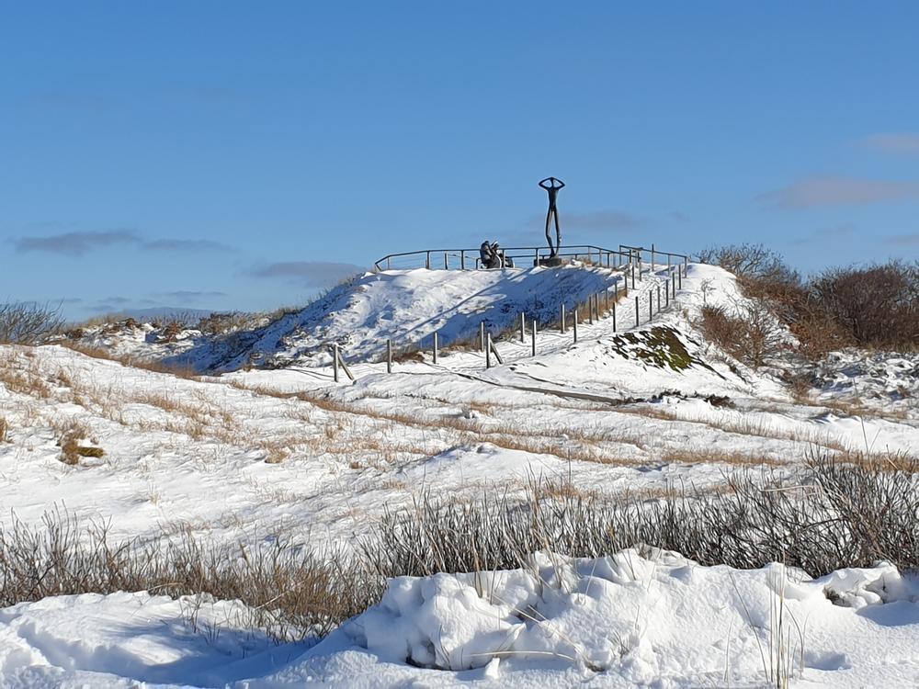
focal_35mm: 26
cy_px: 344
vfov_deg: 53.1
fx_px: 690
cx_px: 460
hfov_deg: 67.3
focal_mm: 4.3
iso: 50
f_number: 2.4
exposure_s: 1/2331
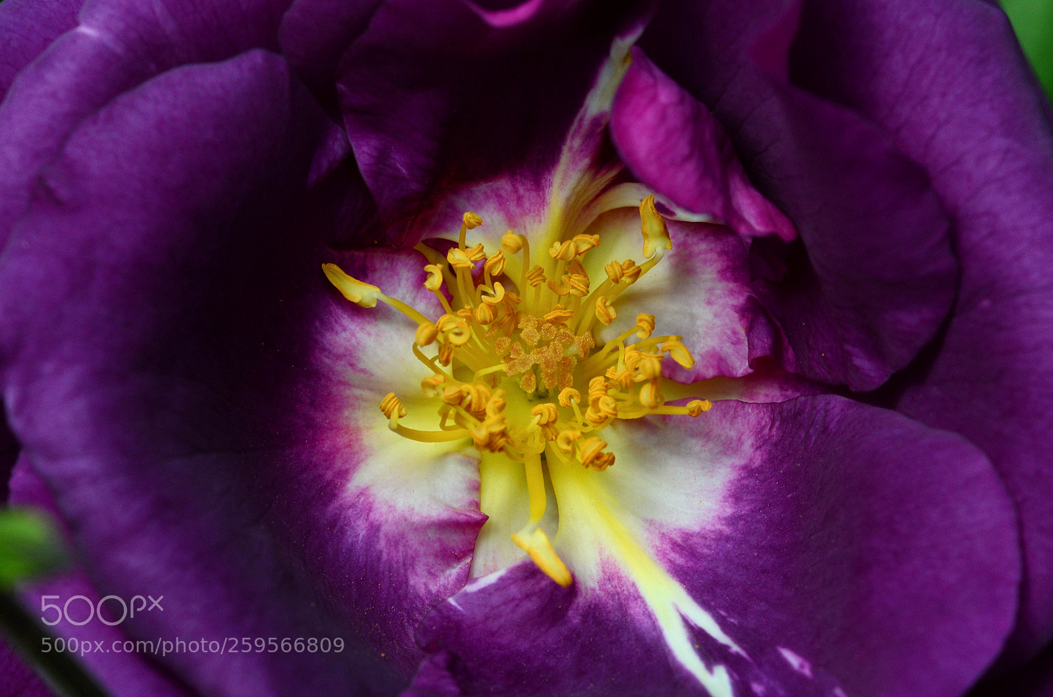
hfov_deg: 13.1
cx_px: 526
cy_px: 348
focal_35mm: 158
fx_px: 4596
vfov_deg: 8.7
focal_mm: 105
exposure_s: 1/250
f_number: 16
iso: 200
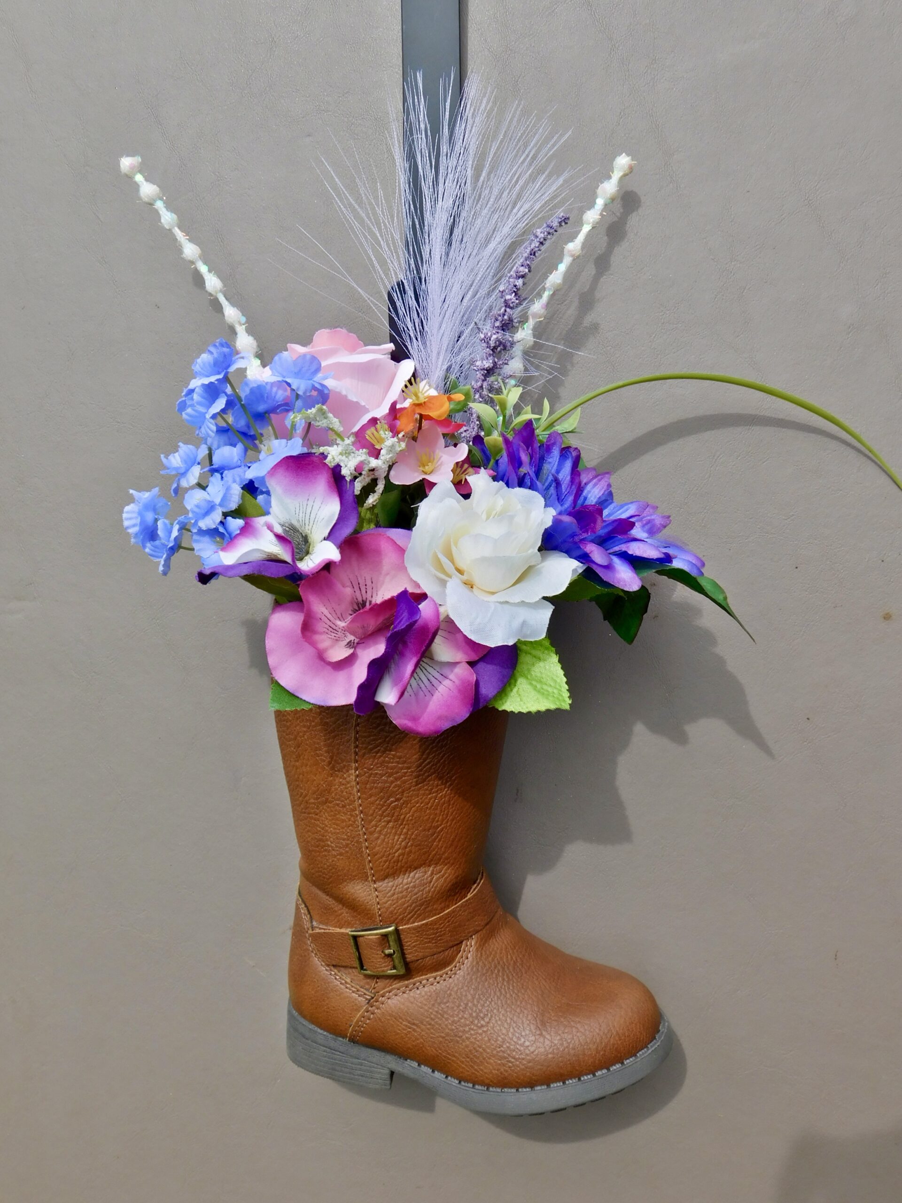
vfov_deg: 51.4
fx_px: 1251
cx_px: 451
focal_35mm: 36
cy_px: 602
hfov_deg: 39.7
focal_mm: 6.3
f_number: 3.5
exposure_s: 1/1000
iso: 125
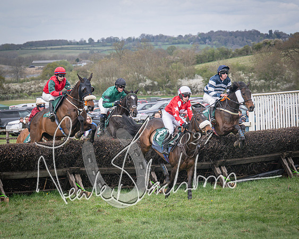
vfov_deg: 9.4
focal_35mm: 163
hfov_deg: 11.8
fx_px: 1446
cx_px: 167
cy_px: 141
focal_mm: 98
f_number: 5
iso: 400
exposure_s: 1/800
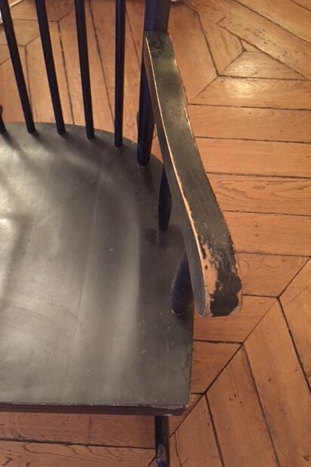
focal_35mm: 31
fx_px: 402
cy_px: 234
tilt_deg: -66.1
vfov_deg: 60.3
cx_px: 157
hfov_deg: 42.3
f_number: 2.2
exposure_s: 1/17
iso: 640
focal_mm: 4.15
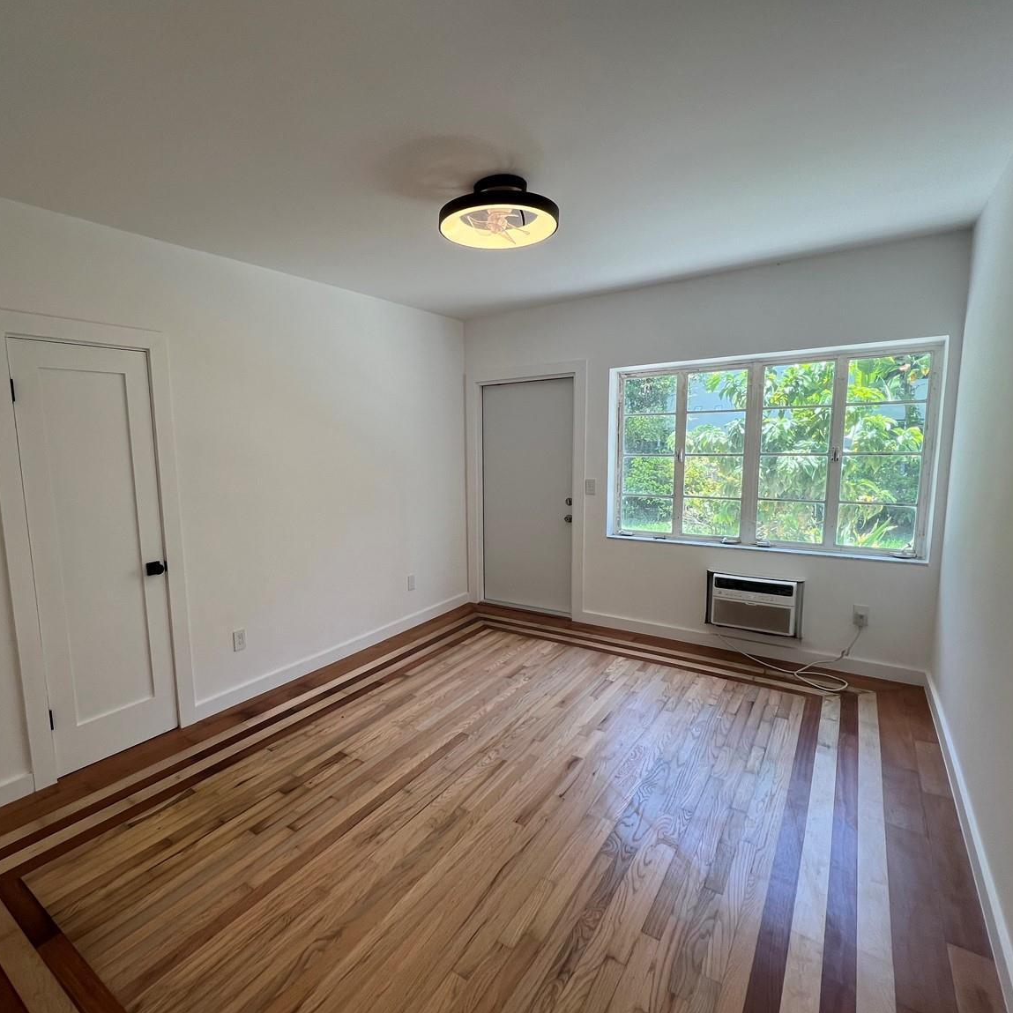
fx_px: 530
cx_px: 417
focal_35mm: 16
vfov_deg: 87.4
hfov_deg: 86.6
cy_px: 513
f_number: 1.8
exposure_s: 1/120
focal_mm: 1.57
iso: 32
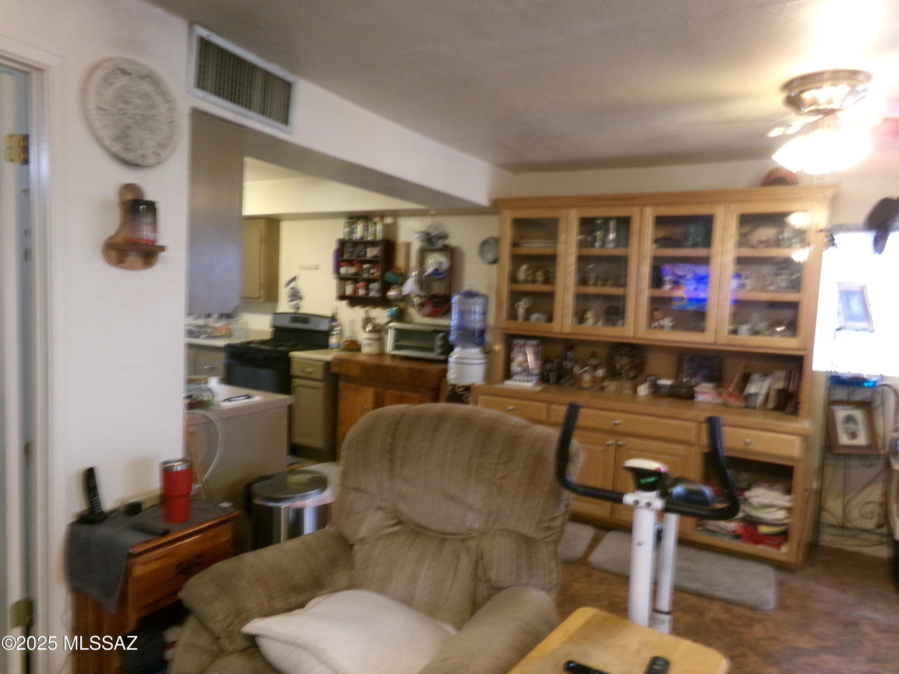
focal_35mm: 24
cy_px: 337
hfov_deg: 71.6
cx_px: 450
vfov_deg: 56.8
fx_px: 623
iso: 623
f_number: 3.7
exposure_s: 1/17
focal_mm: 4.3
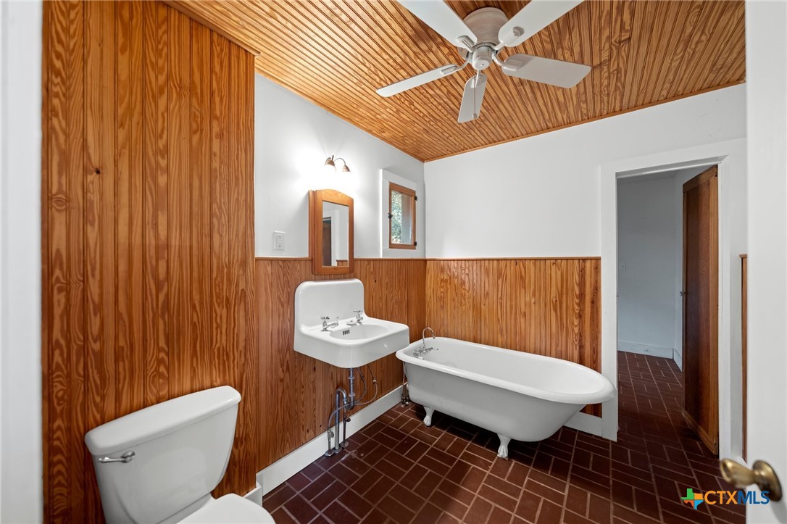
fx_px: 262
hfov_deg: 112.6
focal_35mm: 12
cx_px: 394
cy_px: 262
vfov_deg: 89.9
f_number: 2.8
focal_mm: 12
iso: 160
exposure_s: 1/25
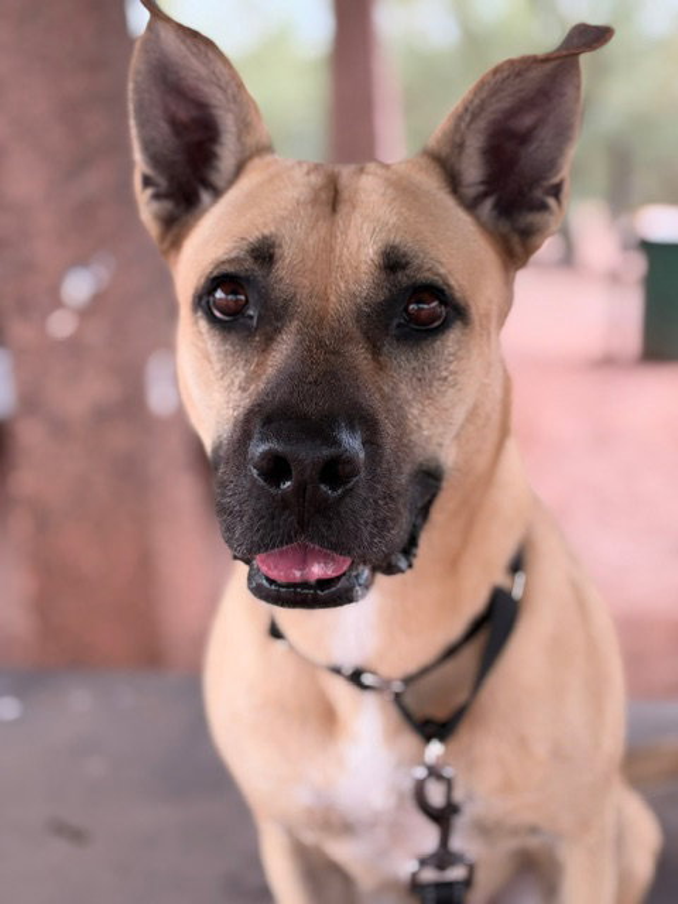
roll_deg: +3.7
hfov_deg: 30.3
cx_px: 339
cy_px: 452
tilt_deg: -17.0
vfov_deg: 39.7
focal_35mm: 48
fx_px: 1254
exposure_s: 1/360
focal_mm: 6.93
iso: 64
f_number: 1.8
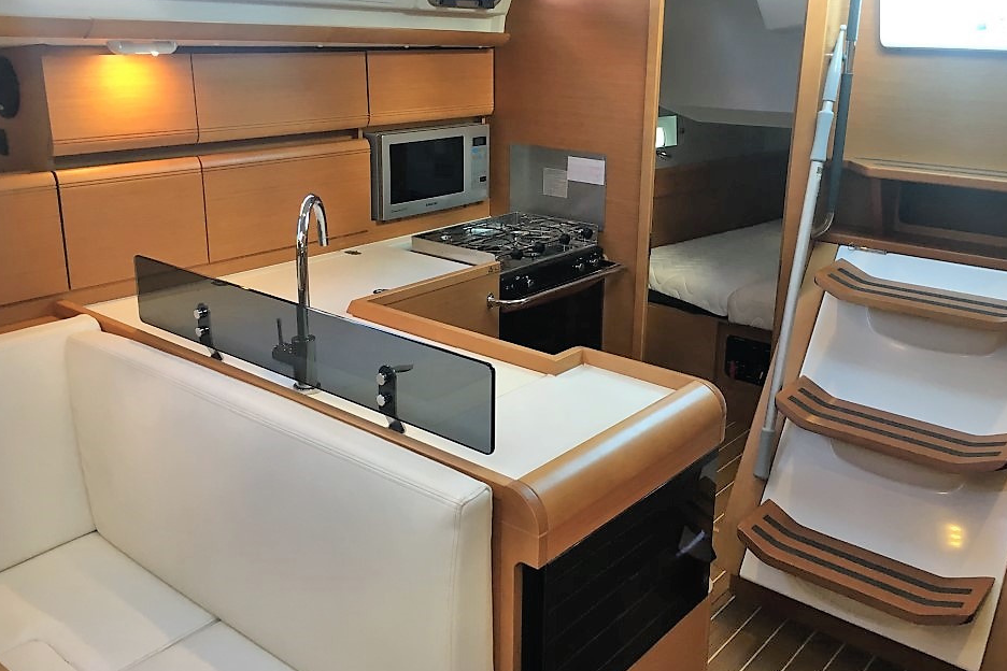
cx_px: 538
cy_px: 283
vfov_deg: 39.9
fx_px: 923
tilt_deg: -15.9
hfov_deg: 57.2
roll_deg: -0.6
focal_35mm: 33
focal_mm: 4.15
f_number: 2.2
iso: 80
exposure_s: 1/33
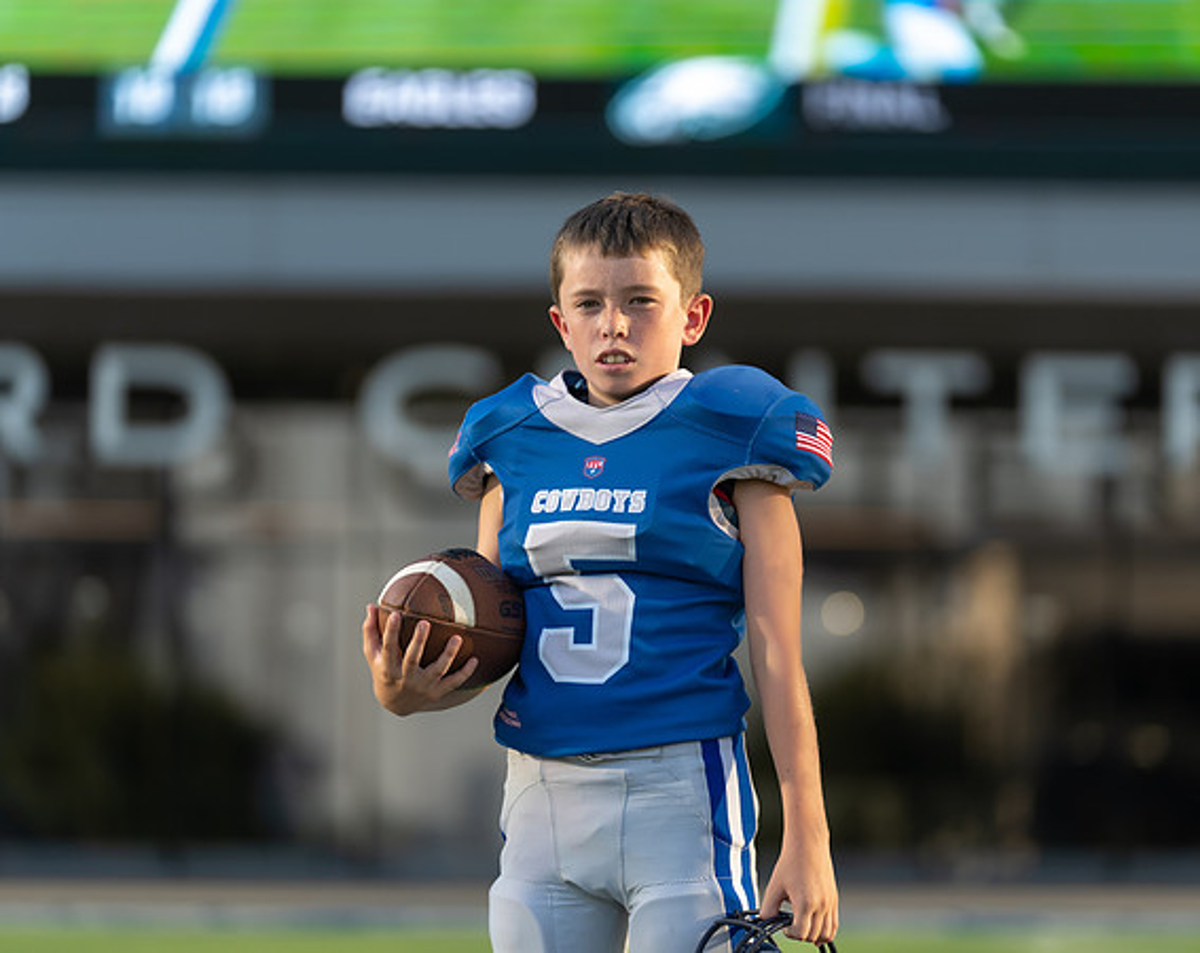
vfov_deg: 8.6
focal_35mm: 179
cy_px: 484
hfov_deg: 10.8
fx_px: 6322
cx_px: 654
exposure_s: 1/640
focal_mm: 152
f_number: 2.8
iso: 100
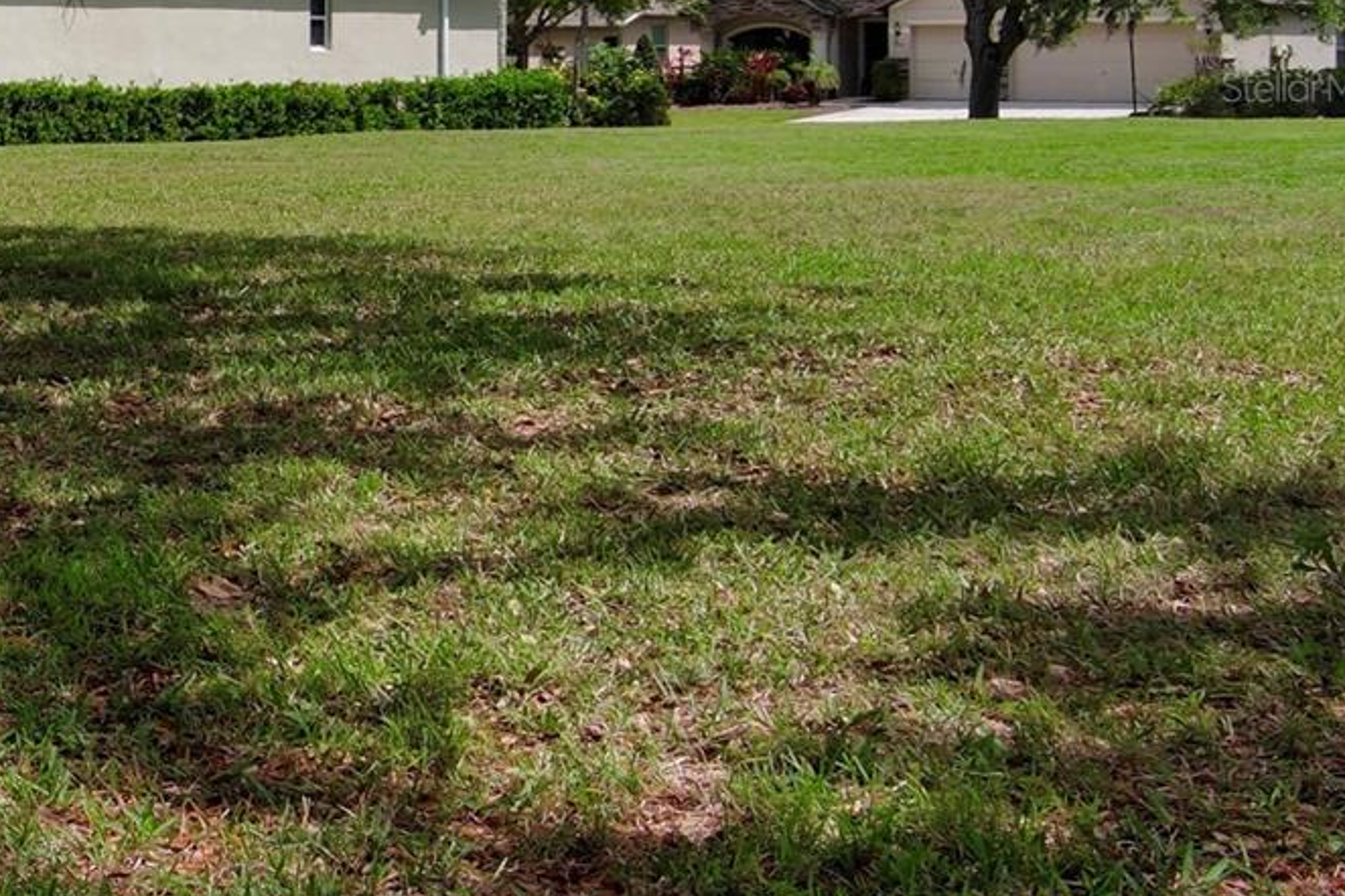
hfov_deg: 26.1
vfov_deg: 19.1
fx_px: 2615
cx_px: -221
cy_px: 87
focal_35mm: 70
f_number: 9
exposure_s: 1/400
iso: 100
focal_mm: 10.57
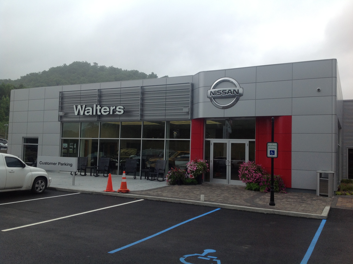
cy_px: 132
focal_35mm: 35
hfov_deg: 52.7
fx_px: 356
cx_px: 176
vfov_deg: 40.6
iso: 50
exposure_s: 1/944
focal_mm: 4.28
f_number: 2.4
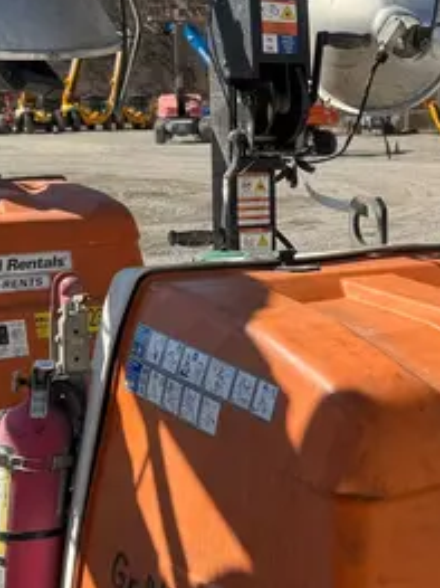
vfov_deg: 29.0
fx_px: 1136
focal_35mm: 67
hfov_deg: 21.1
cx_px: 453
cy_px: 283
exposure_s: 1/3413
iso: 80
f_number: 1.78
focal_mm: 6.76
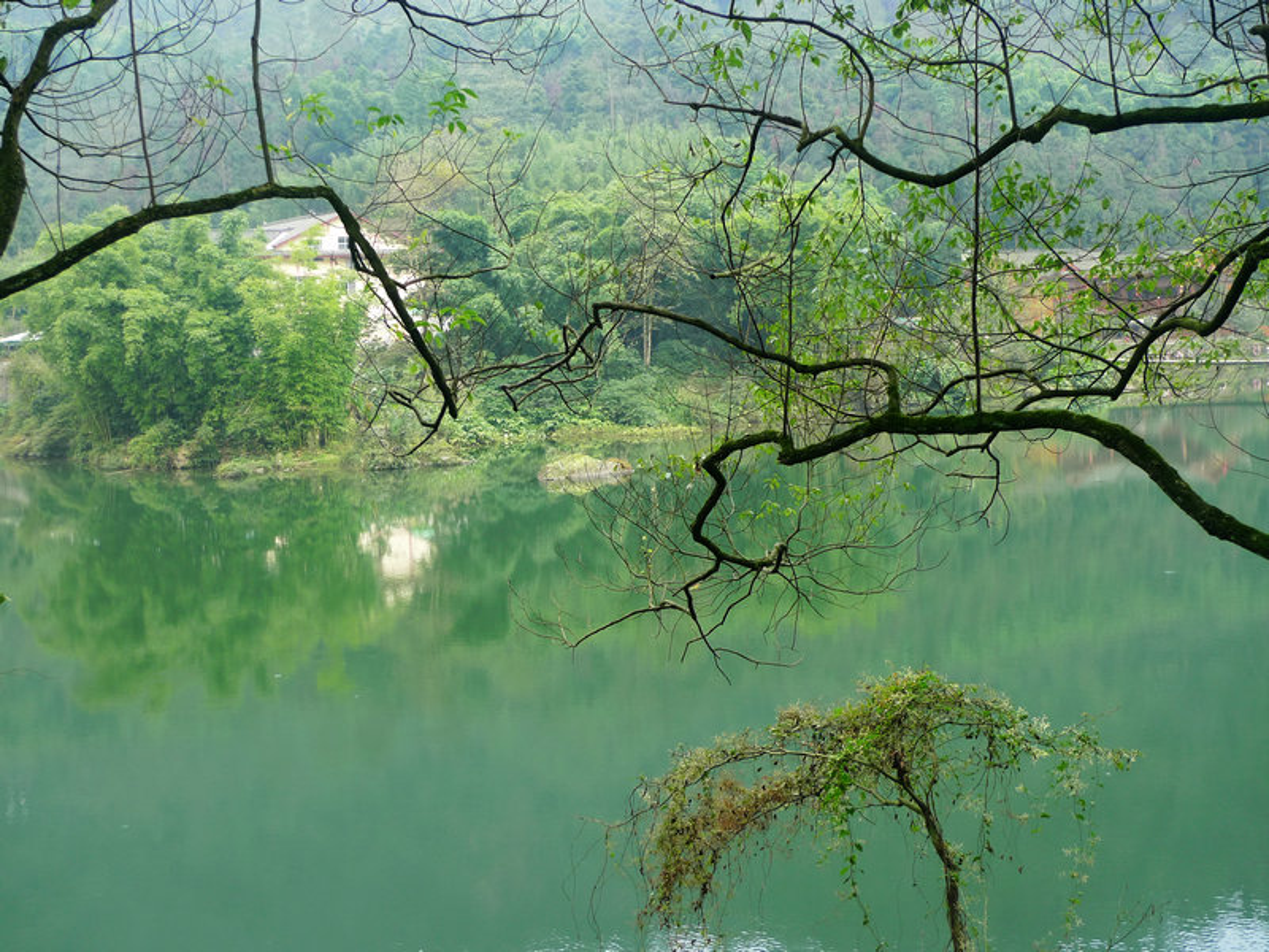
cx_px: 634
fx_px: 1613
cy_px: 476
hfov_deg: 42.9
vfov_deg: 32.9
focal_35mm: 44
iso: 80
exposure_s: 1/100
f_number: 2.5
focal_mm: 9.3
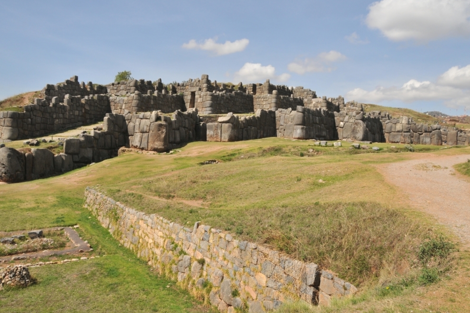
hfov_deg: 65.5
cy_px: 153
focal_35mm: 28
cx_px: 238
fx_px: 365
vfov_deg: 46.4
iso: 200
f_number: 9.5
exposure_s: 1/350
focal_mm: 18
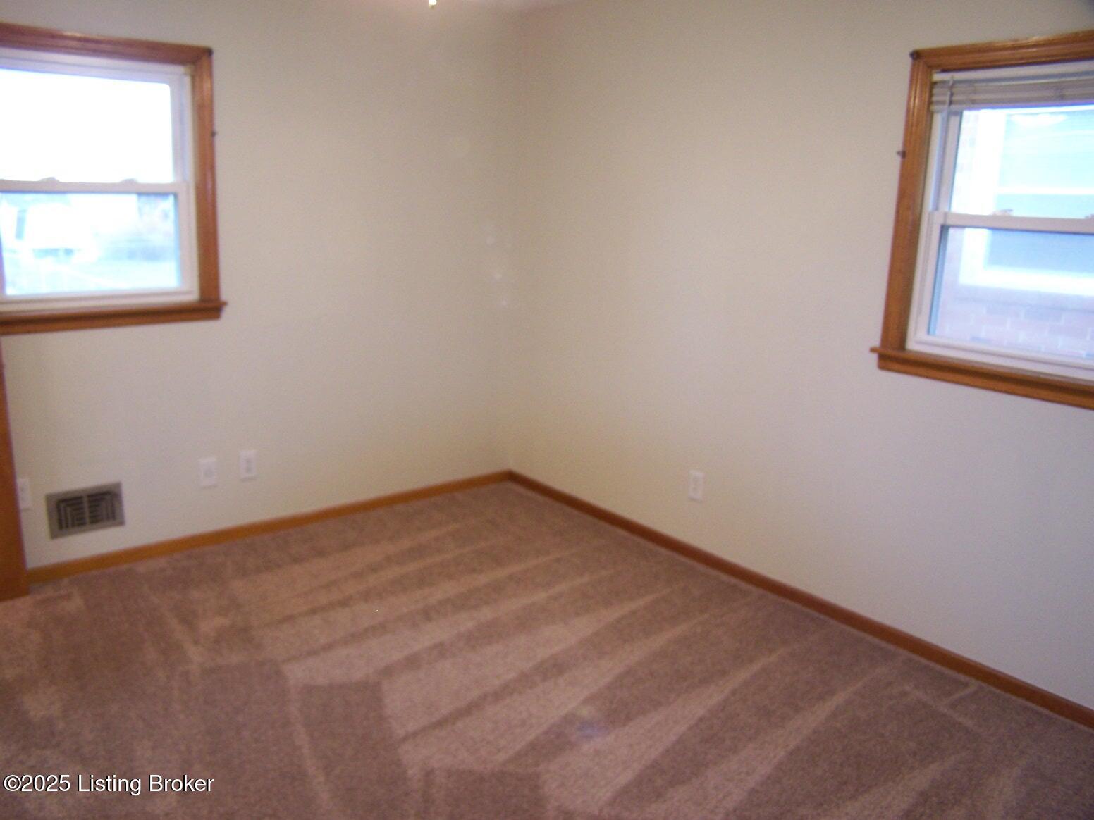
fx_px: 1201
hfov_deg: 49.0
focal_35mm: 38
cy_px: 410
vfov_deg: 37.7
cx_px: 547
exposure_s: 1/15
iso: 140
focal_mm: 6.3
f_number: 2.8
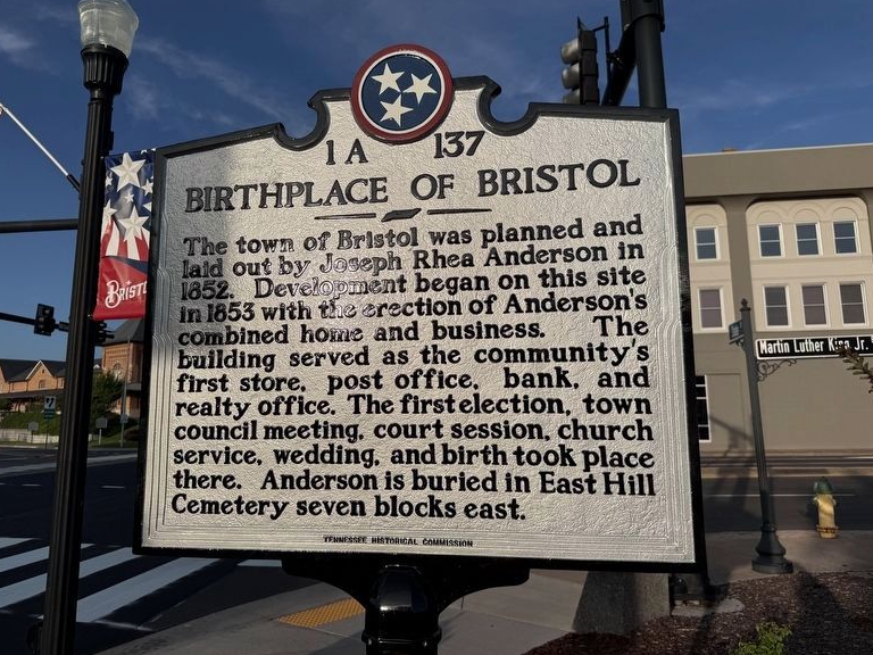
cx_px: 424
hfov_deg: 69.4
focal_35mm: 25
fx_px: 630
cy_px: 317
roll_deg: +0.8
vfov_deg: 54.9
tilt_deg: +10.6
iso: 80
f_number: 1.78
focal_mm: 6.76
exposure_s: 1/8130
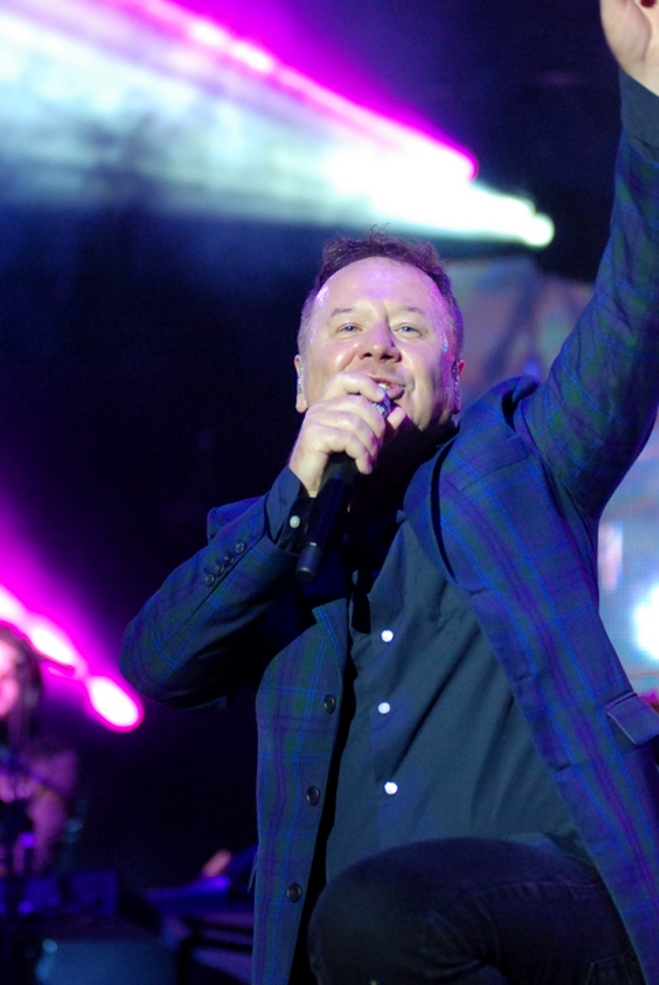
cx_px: 330
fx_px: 3285
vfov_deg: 17.0
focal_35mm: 120
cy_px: 492
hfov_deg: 11.5
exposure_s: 1/250
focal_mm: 80
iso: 1600
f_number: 2.8
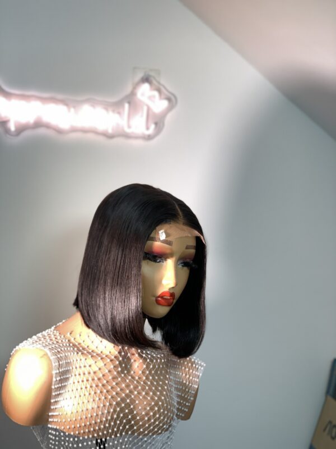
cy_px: 224
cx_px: 168
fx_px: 673
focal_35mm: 52
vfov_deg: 36.8
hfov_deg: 28.0
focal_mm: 6
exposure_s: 1/122
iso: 100
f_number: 2.4
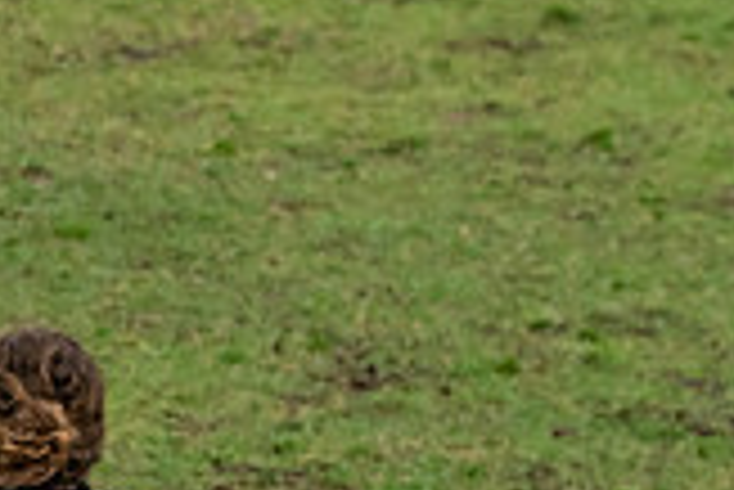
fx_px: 16366
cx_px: -513
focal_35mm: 802
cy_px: 659
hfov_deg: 2.6
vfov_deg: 1.7
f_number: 7.1
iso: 1250
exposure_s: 1/1600
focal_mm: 150
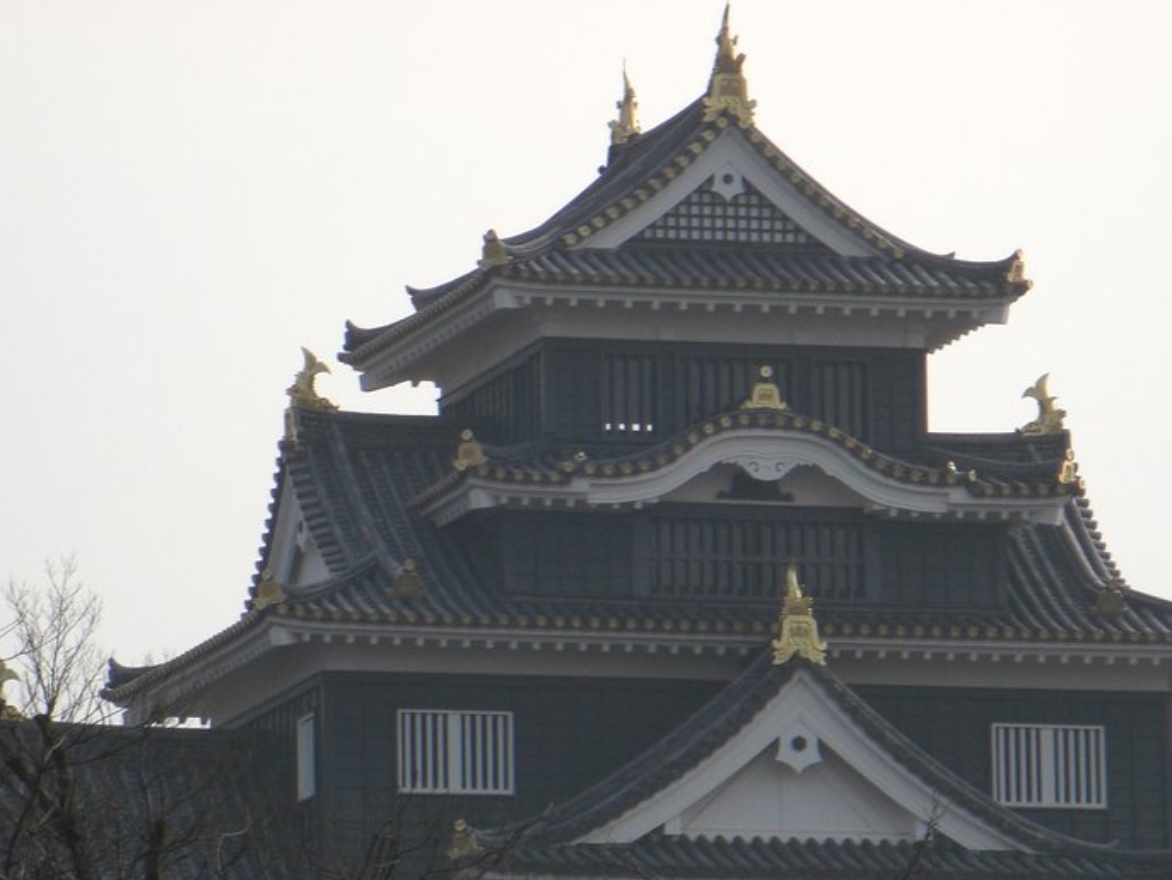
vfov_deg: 3.7
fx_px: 13446
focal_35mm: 397
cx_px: 654
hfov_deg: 5.0
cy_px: 651
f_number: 5.3
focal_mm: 44.1
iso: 100
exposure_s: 1/500
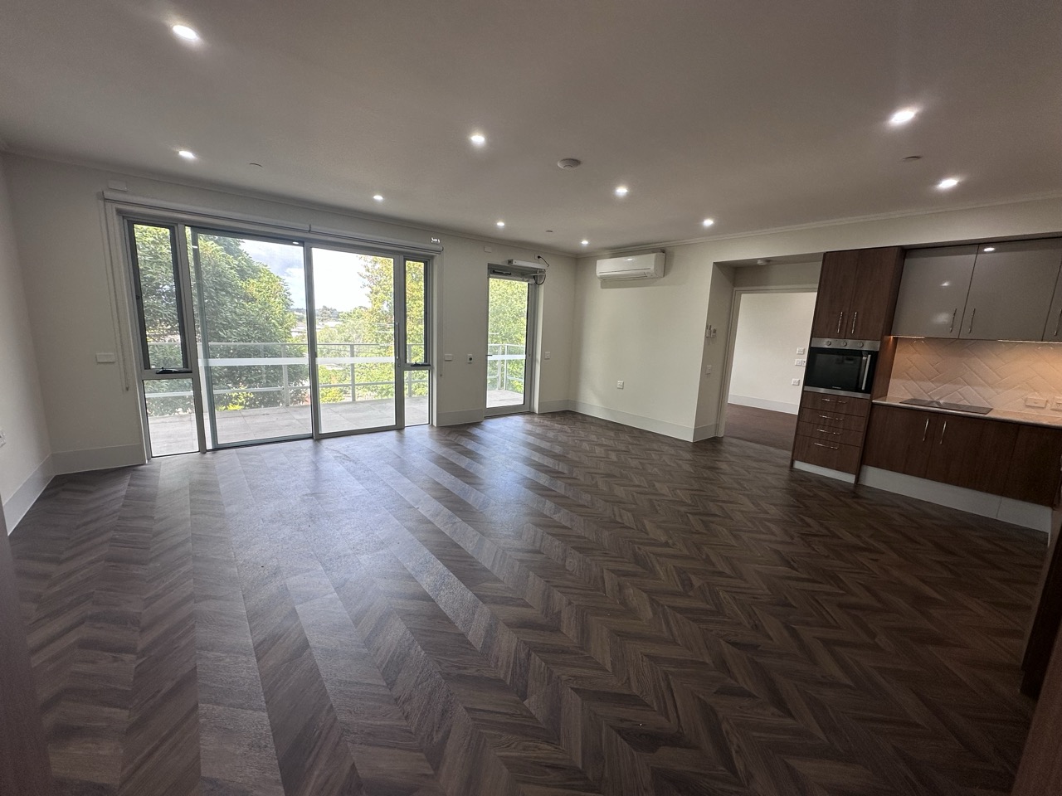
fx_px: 430
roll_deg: -2.4
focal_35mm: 14
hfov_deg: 102.1
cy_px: 398
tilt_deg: -9.5
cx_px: 531
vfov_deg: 85.7
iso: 50
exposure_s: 1/100
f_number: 2.2
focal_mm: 2.22
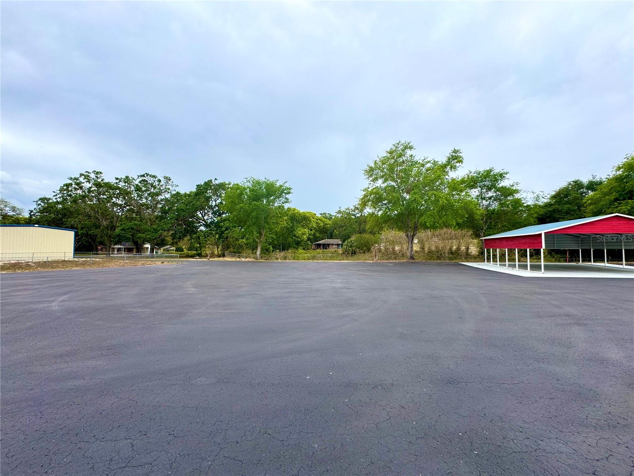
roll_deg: -0.7
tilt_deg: +1.1
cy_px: 238
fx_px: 256
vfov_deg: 85.7
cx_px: 317
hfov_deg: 102.1
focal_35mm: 14
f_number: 2.2
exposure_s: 1/482
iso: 40
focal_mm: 2.22
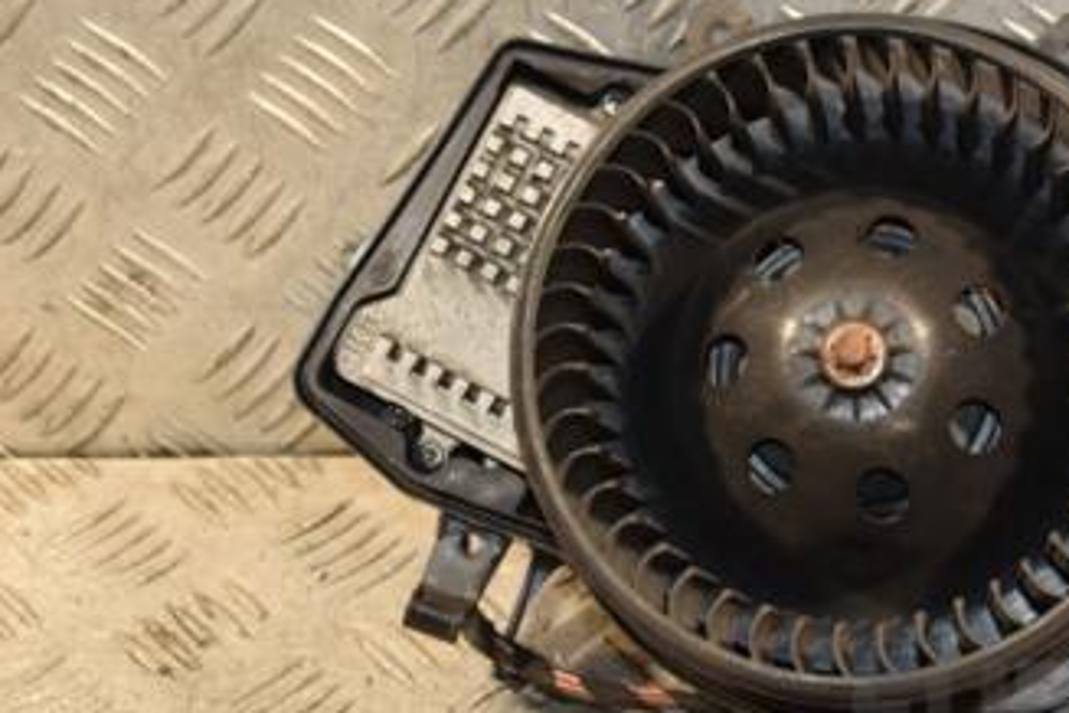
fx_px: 3919
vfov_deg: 10.4
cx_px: 791
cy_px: 275
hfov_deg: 15.5
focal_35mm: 132
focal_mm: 48
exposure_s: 1/125
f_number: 4.8
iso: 800
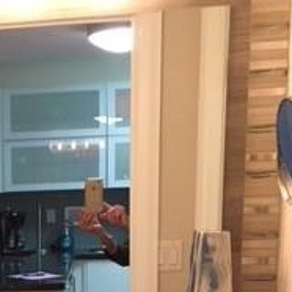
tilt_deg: -13.8
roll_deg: +2.0
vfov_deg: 18.4
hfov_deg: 18.7
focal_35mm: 88
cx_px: -57
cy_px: 377
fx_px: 840
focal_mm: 4.15
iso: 125
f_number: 2.2
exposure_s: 1/30
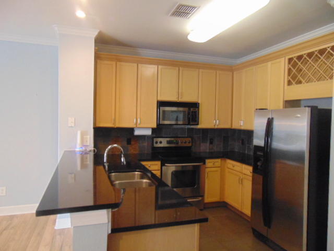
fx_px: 241
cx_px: 167
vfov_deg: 54.9
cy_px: 126
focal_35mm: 25
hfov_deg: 69.4
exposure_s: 1/30
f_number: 3
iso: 400
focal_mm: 4.5
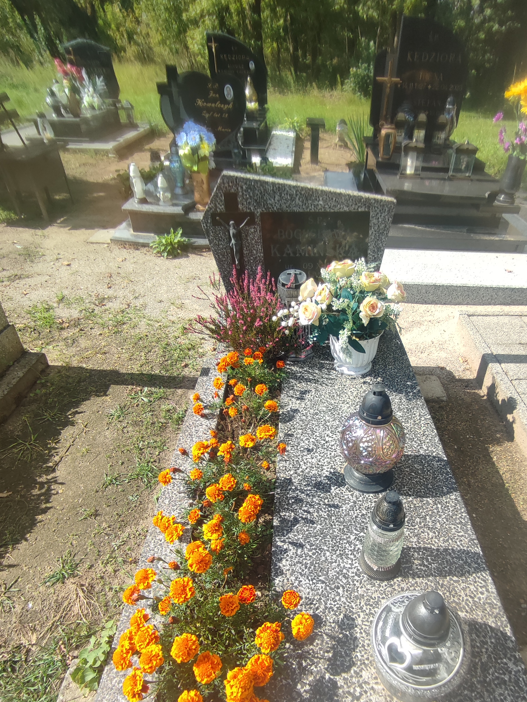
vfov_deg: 77.7
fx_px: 426
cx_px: 309
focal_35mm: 21
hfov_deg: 63.1
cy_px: 435
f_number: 2.2
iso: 50
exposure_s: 1/649
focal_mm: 1.65
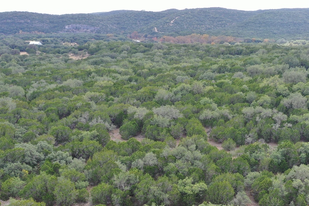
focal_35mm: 59
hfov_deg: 33.6
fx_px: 506
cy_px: 206
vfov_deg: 22.1
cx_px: 205
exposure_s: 1/160
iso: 100
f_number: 4.5
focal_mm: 10.26
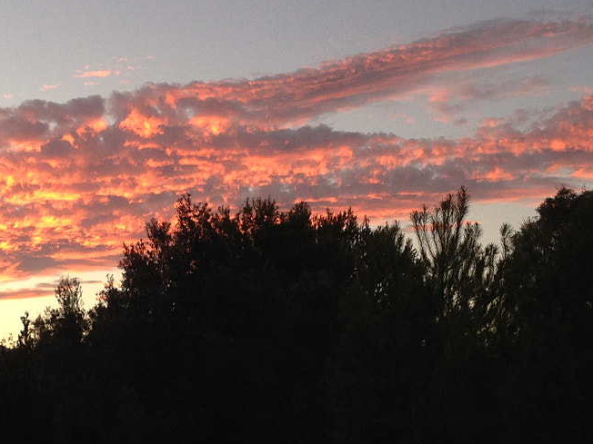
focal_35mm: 81
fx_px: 1388
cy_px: 230
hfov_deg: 23.8
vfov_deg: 18.2
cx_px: 134
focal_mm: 4.12
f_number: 2.4
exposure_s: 1/120
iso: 80
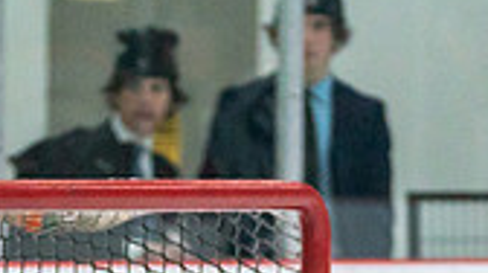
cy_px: 670
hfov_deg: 3.4
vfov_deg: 1.9
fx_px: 8103
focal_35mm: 627
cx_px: 35
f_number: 2.8
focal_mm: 137
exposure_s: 1/1250
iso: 3200
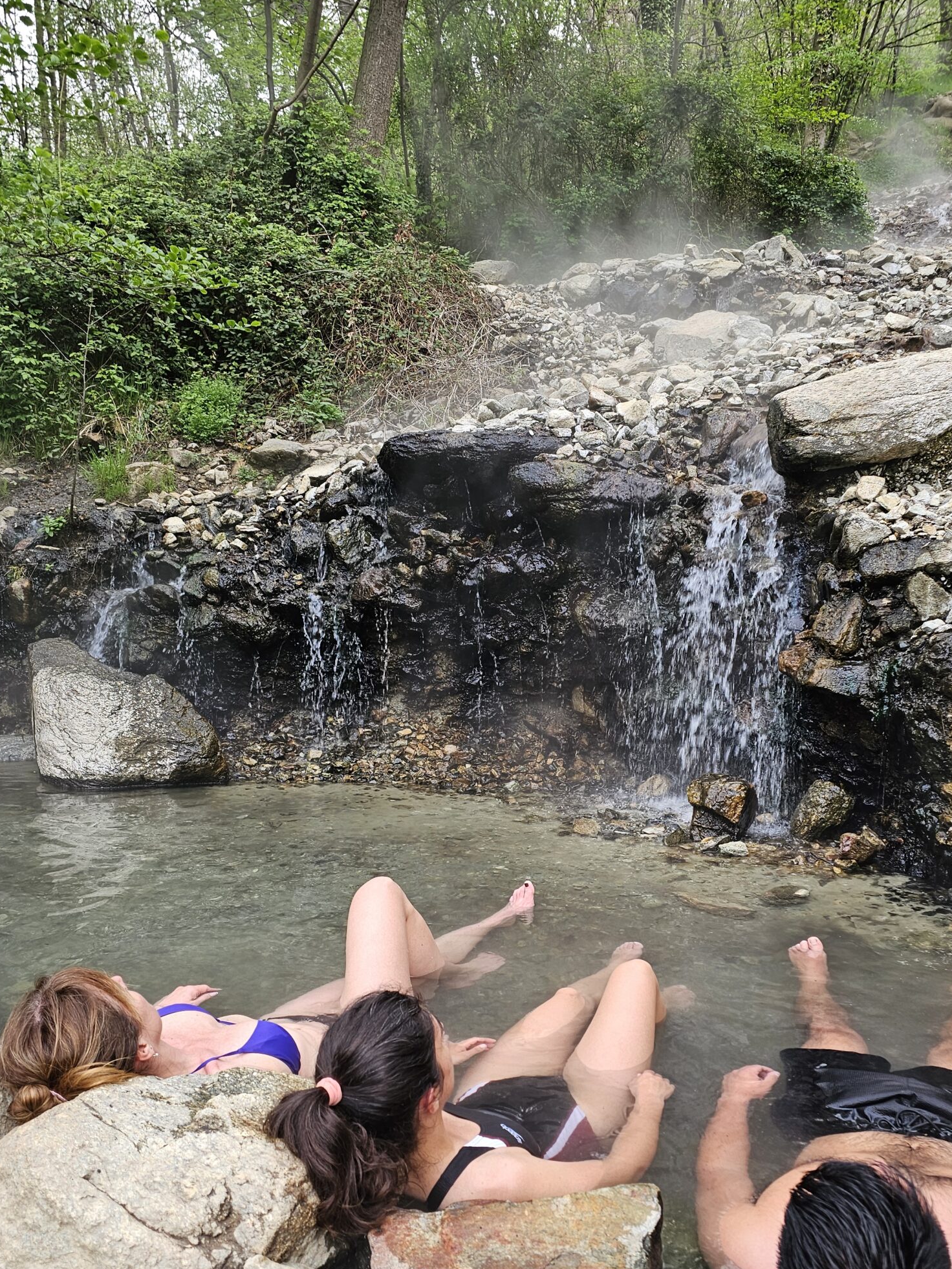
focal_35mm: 30
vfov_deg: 59.5
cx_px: 532
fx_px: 1100
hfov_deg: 46.7
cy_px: 754
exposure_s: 1/100
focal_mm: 6.3
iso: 32
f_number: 1.7
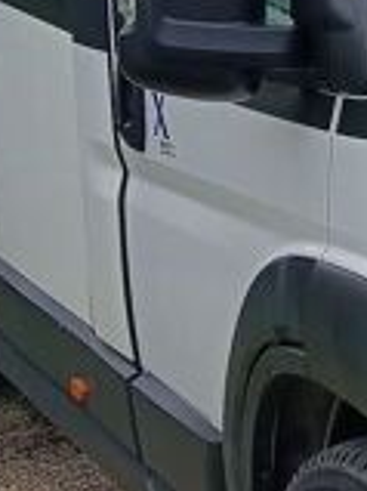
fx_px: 1600
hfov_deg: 12.3
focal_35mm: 113
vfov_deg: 17.4
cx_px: 595
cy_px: 148
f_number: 1.7
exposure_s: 1/103
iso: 50
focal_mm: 5.24
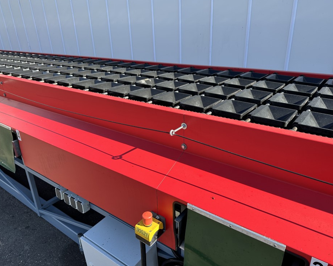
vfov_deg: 54.9
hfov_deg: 66.0
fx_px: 256
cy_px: 133
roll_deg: +2.6
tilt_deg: -25.5
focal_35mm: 26
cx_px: 163
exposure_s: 1/816
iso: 80
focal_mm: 6.86
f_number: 1.78
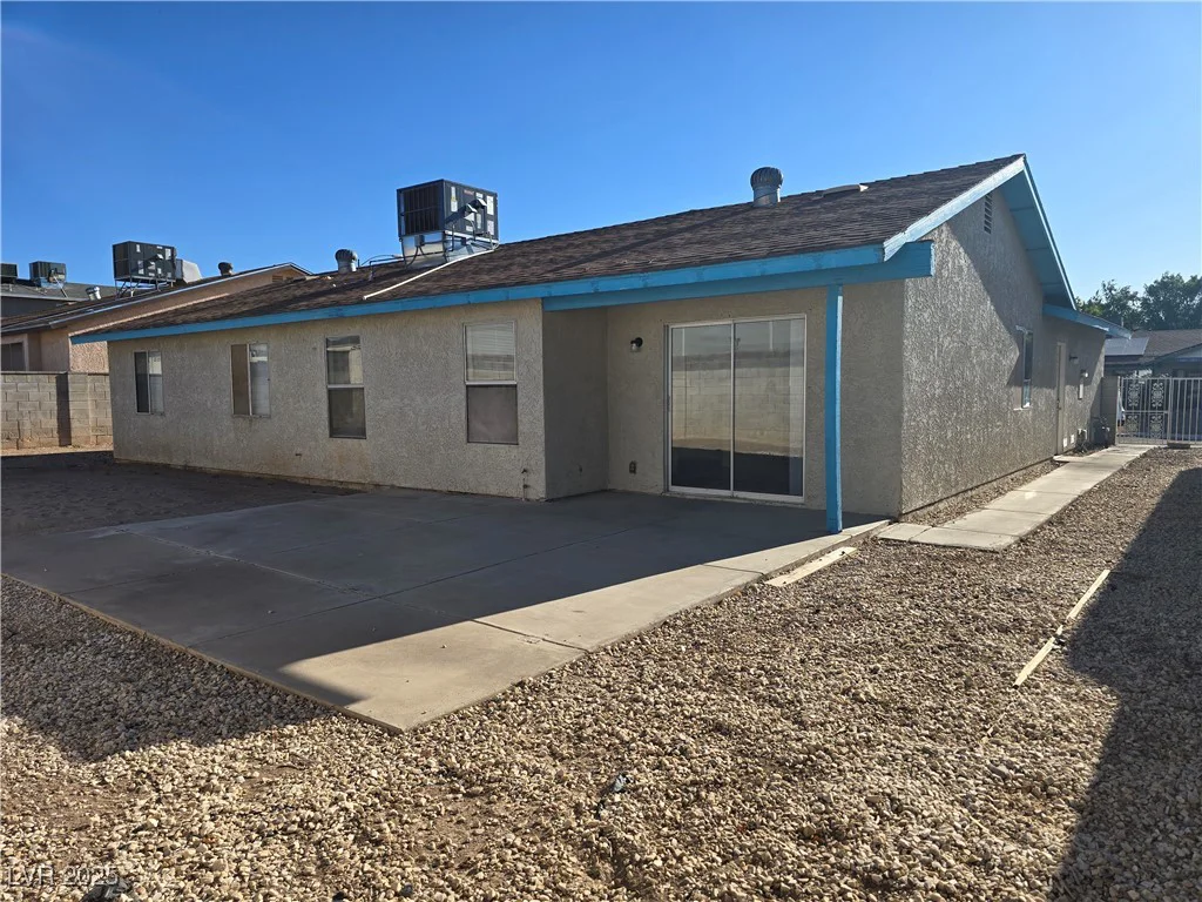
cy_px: 451
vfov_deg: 58.9
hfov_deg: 73.9
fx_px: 799
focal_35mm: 23
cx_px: 601
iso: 12
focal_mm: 6.3
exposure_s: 1/801
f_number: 1.7
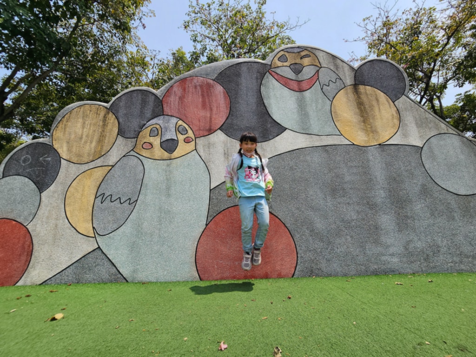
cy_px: 178
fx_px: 179
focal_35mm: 13
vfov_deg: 89.9
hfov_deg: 106.2
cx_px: 238
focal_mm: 2.2
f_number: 2.2
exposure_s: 1/1709
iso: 50
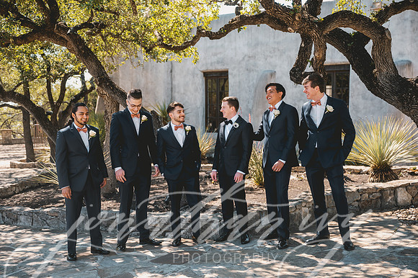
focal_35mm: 45
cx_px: 209
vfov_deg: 29.8
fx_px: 522
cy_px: 139
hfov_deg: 43.6
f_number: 2.8
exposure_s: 1/800
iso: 160
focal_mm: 45
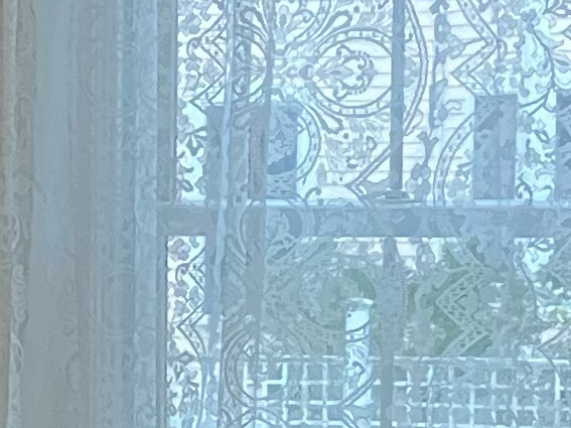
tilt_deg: -3.1
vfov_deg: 7.4
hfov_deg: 9.8
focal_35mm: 199
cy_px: 431
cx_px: -120
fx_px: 3282
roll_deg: +0.1
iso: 125
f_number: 1.8
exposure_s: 1/60
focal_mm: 3.99
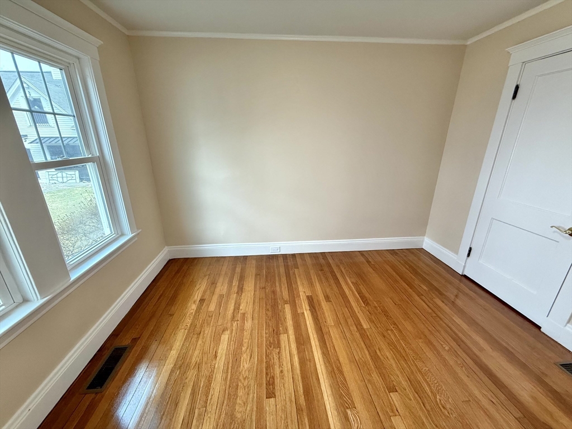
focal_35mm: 14
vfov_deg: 85.7
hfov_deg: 102.1
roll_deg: +0.1
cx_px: 286
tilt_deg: -17.8
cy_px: 214
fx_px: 231
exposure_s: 1/120
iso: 200
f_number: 2.2
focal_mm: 2.22
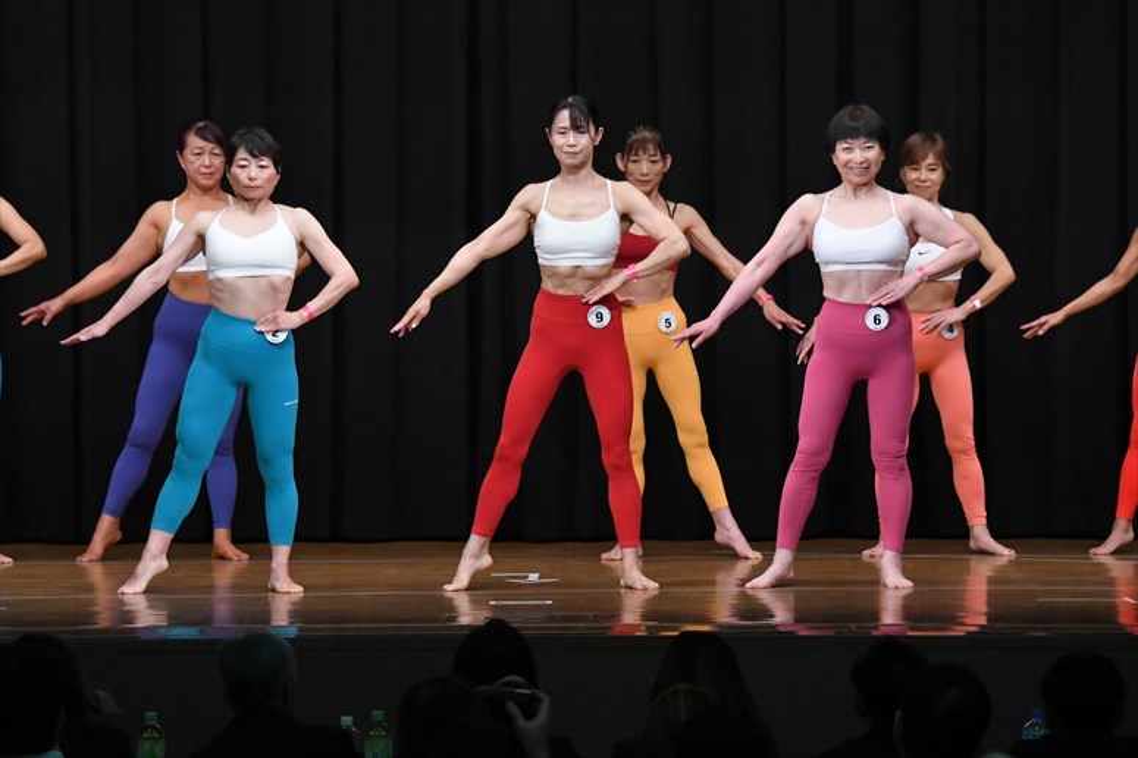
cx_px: 569
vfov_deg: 7.5
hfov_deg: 11.2
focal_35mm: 183
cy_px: 379
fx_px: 5782
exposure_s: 1/400
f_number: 5.6
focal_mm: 122
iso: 5000
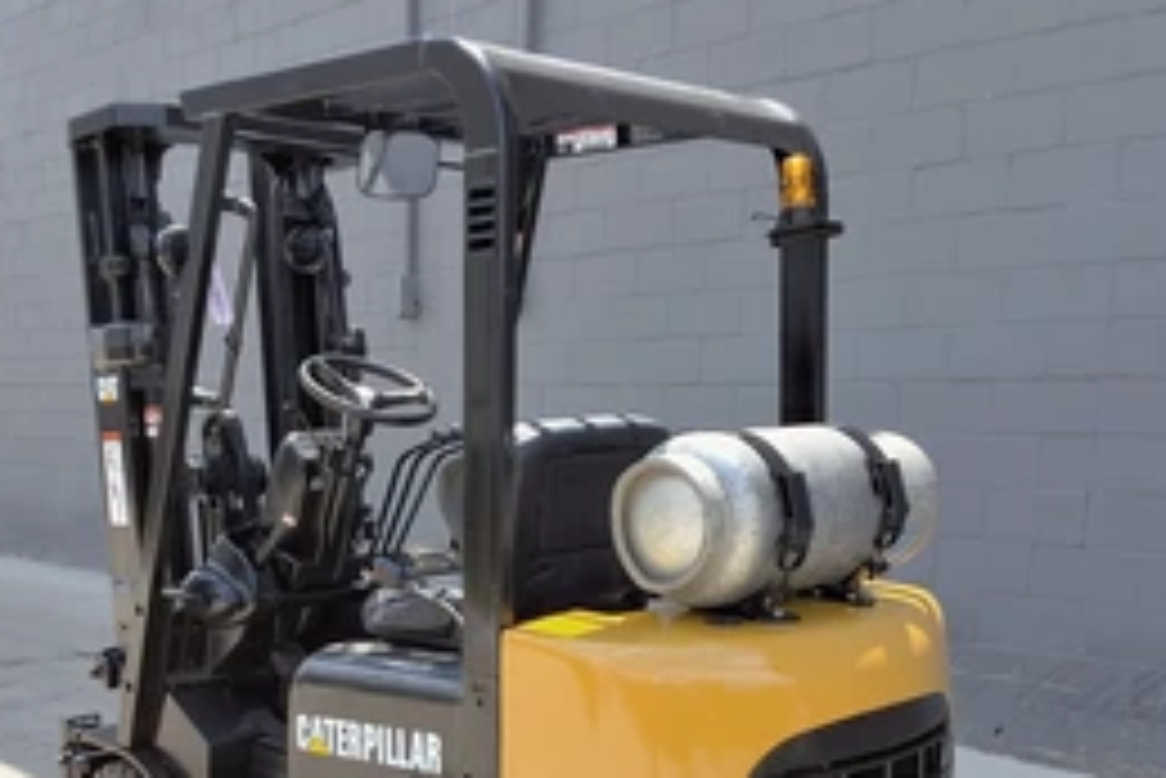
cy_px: 648
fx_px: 1458
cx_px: 509
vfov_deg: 29.1
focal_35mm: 45
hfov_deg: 43.5
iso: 32
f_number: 1.9
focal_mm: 2.91
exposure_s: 1/978
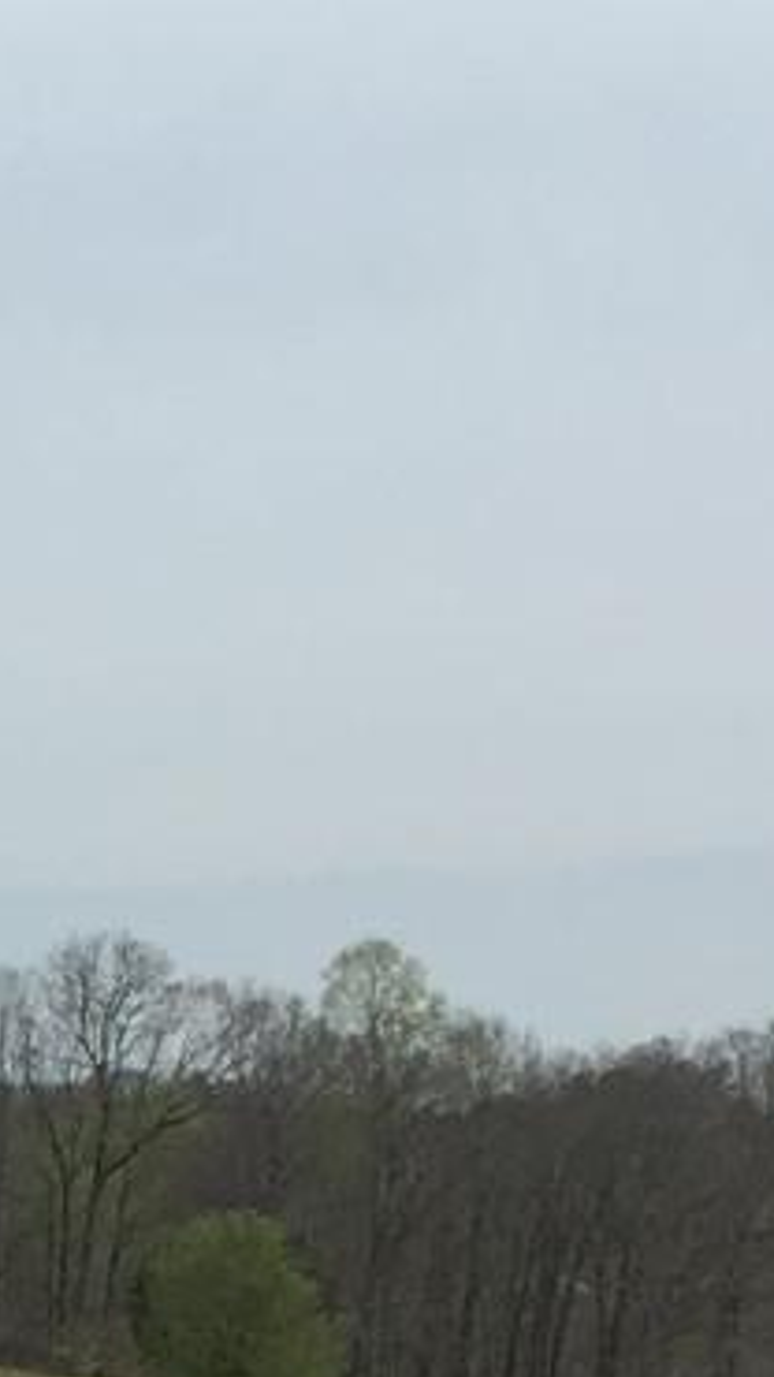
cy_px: 1690
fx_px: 6242
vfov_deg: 12.3
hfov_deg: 6.5
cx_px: -1448
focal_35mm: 171
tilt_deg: -1.9
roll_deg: -0.7
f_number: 2.2
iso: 32
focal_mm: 4.15
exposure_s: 1/2198
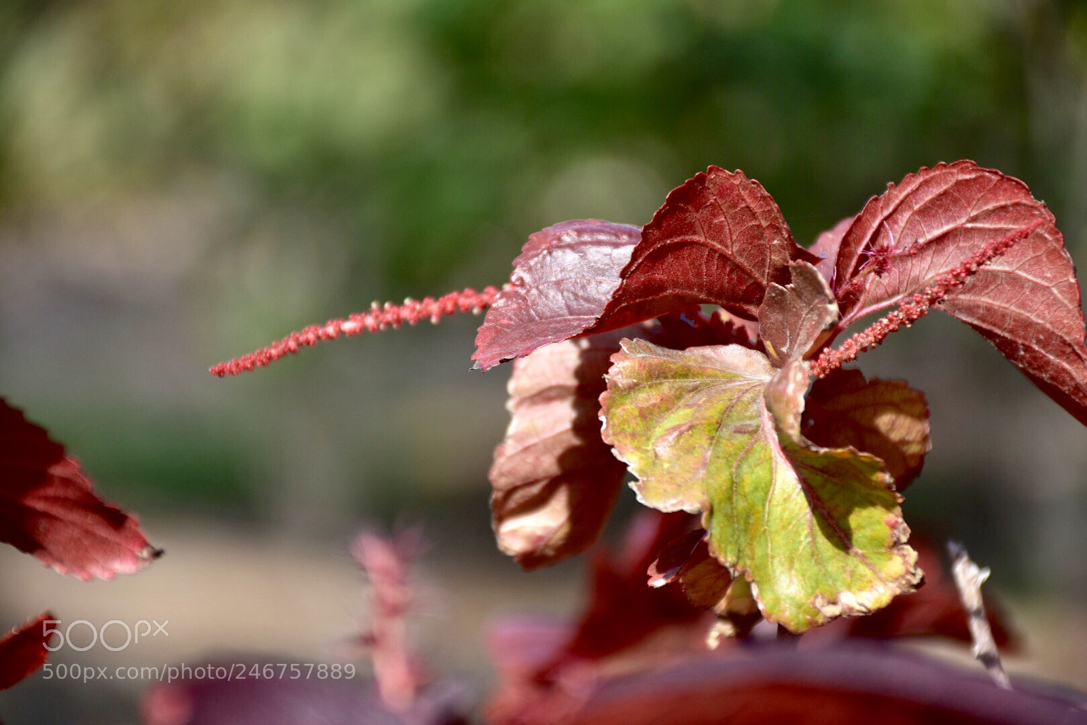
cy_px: 362
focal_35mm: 210
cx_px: 544
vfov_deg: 6.5
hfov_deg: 9.8
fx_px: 6341
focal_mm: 140
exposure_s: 1/320
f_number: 5.6
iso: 100
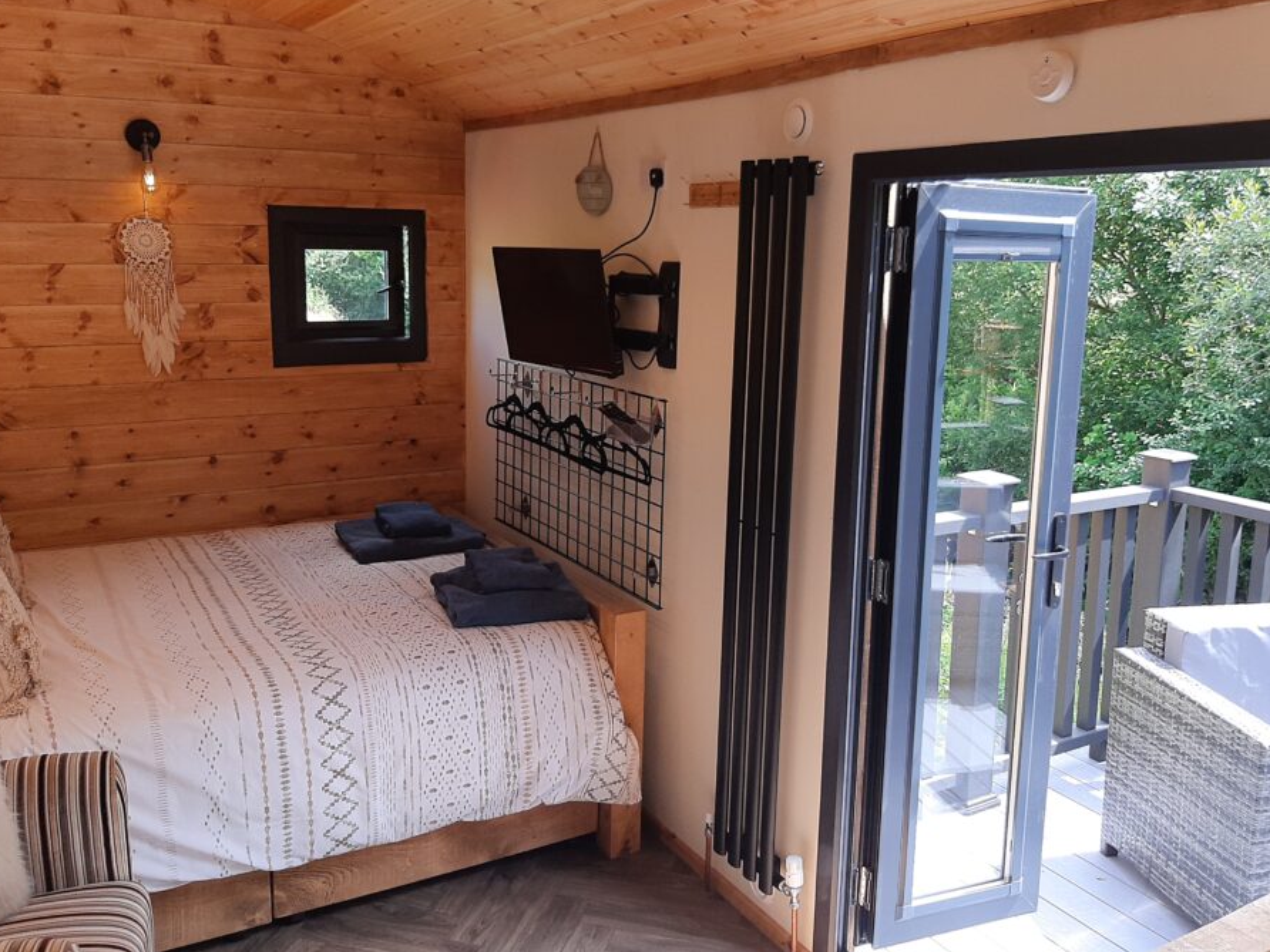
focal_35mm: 31
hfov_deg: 58.3
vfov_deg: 45.4
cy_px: 428
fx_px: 1137
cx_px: 689
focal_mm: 3.93
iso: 40
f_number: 1.7
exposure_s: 1/241
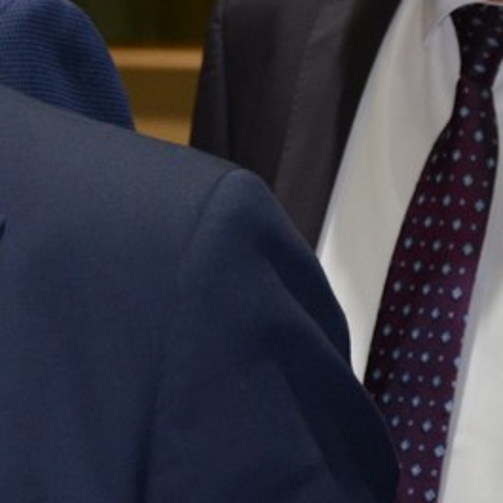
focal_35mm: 290
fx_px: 4768
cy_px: 17
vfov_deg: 6.0
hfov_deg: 6.0
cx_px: 144
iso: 800
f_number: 5
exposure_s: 1/60
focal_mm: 52
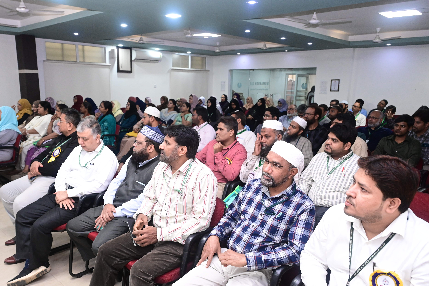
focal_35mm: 29
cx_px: 192
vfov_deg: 44.7
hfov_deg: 63.5
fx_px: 346
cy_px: 171
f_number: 5
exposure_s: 1/125
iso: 5000
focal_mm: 24
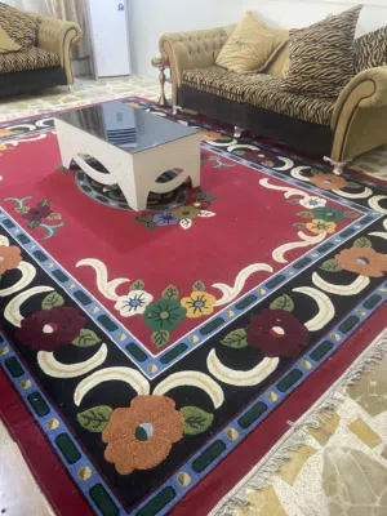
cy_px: 258
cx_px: 194
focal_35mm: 26
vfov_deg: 67.3
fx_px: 388
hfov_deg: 53.1
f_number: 1.8
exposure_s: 1/50
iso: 500
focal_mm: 4.25
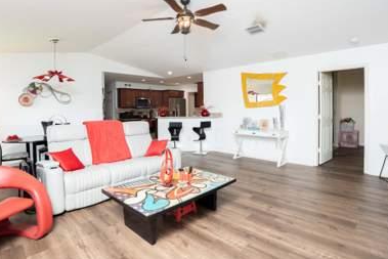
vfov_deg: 64.2
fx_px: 205
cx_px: 174
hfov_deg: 86.6
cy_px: 109
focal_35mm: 19
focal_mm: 10
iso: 400
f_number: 4
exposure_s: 1/125
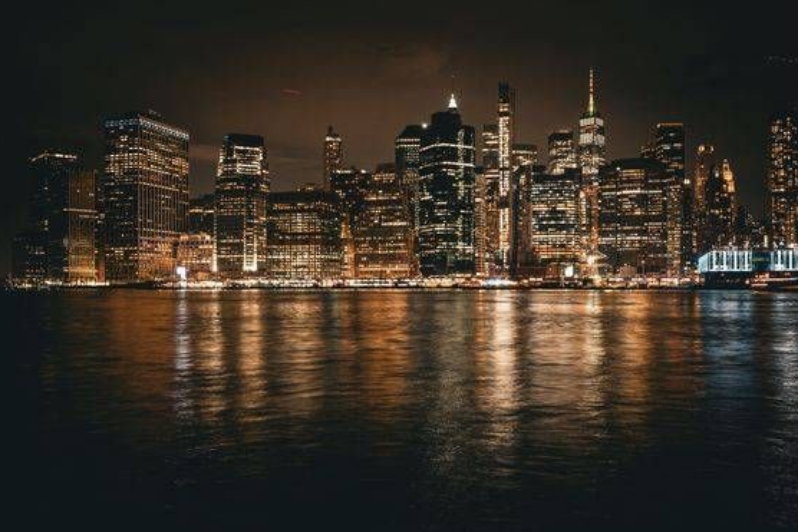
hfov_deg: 58.7
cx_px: 417
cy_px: 284
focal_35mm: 32
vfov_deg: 41.1
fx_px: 709
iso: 160
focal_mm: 29
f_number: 2.8
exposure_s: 1.6
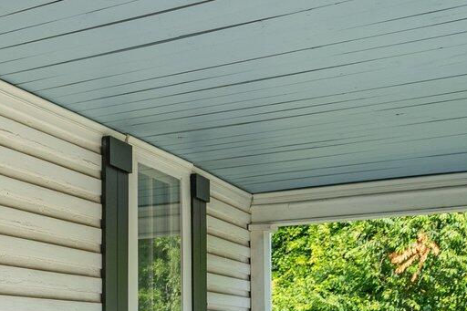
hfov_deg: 26.1
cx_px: -162
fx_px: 830
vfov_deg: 19.9
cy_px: 374
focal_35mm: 64
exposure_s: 1/200
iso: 200
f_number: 4
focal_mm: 16
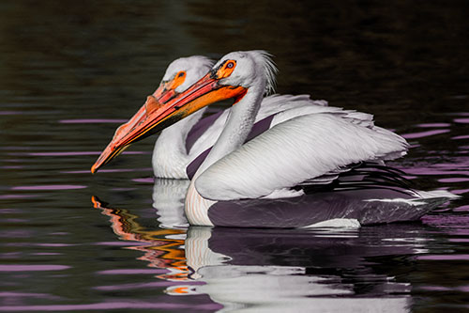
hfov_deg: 2.8
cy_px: 156
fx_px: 9767
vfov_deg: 1.8
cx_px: 234
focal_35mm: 750
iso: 2000
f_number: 12
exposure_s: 1/4000
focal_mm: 750
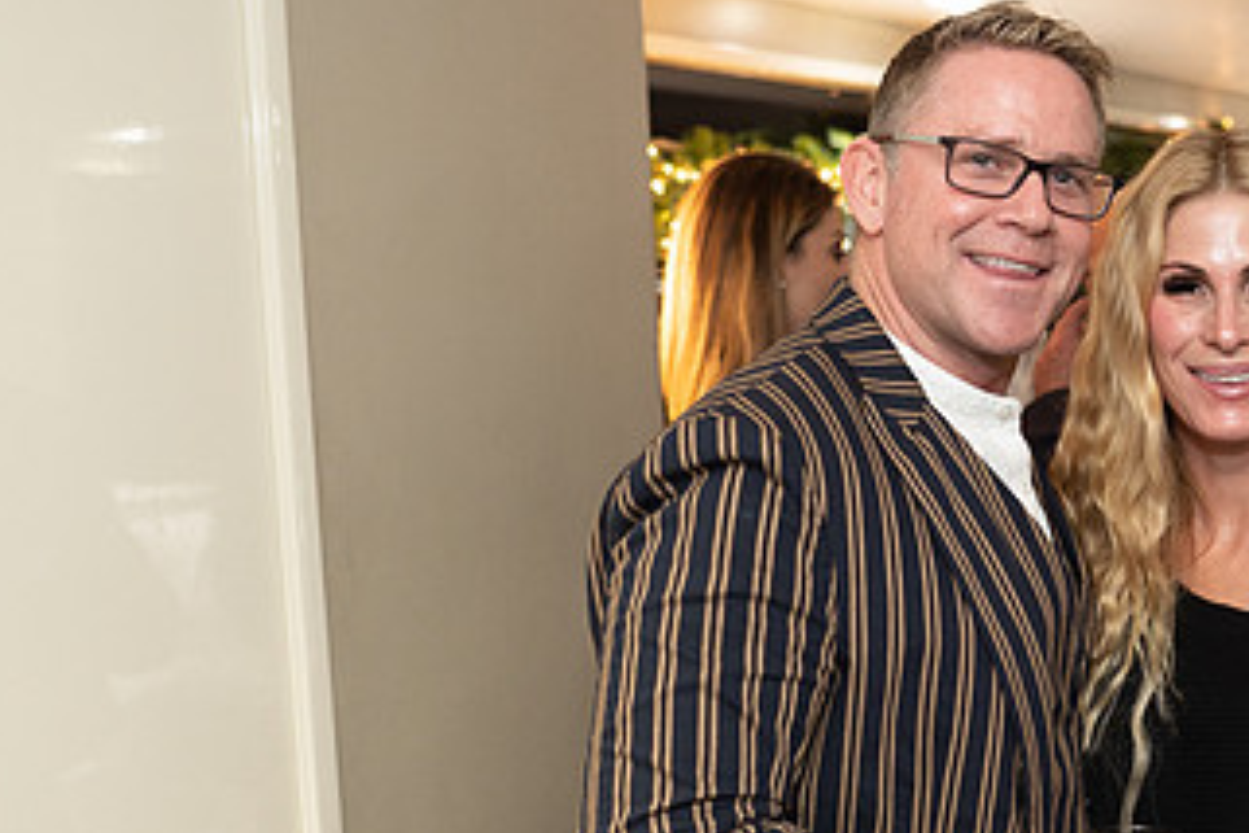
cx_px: 1111
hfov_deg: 33.3
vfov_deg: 23.7
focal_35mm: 57
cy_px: 533
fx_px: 1977
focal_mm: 24
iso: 1000
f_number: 2
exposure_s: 1/100
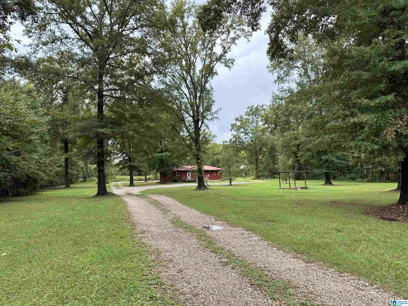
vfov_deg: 56.8
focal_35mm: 24
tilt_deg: +4.0
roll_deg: +1.2
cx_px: 204
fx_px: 283
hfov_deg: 71.6
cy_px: 153
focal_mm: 6.86
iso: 80
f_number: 1.78
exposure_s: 1/894
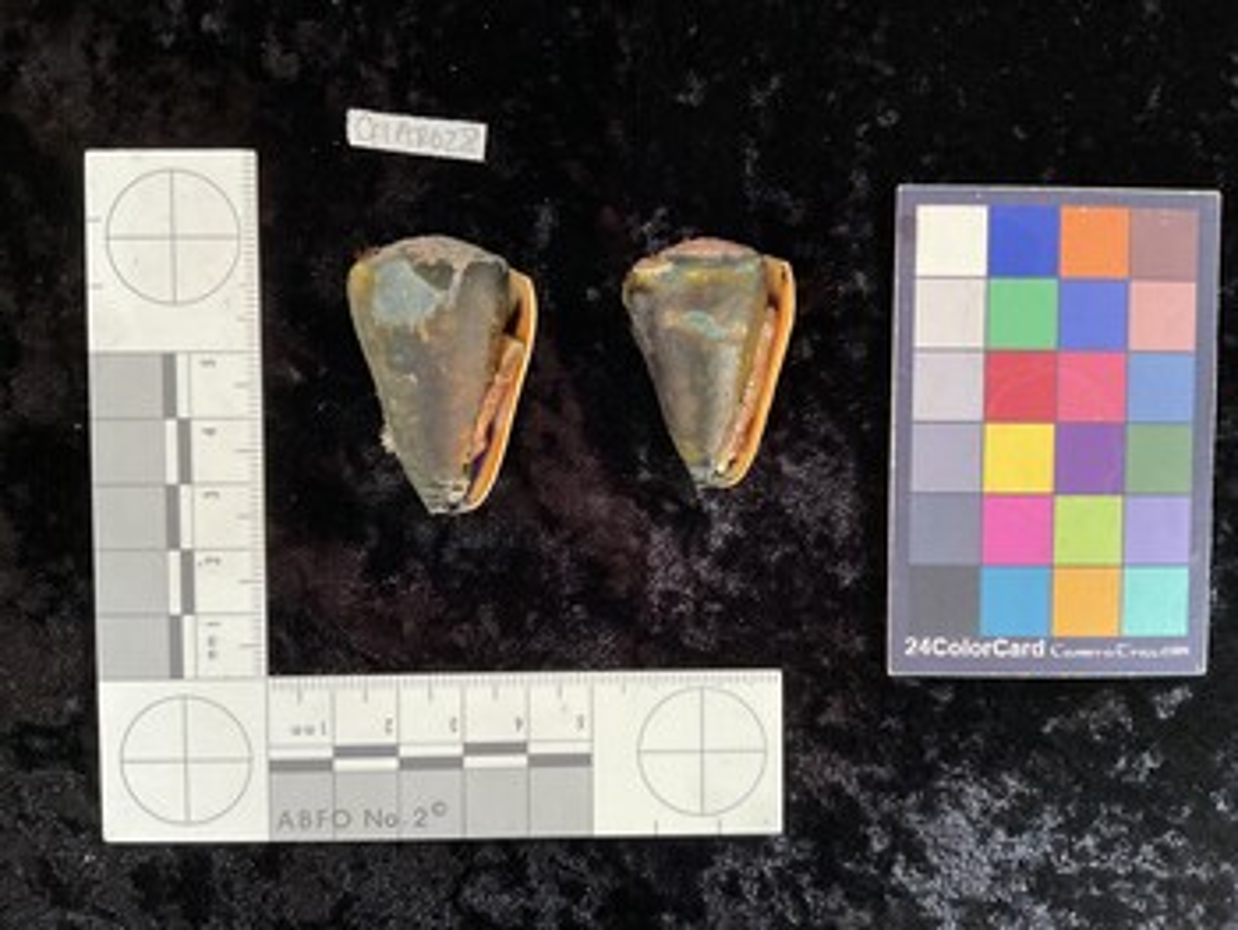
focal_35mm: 29
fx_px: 1038
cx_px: 619
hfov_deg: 61.6
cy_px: 465
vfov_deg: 48.3
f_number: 1.8
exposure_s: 1/60
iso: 200
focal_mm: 3
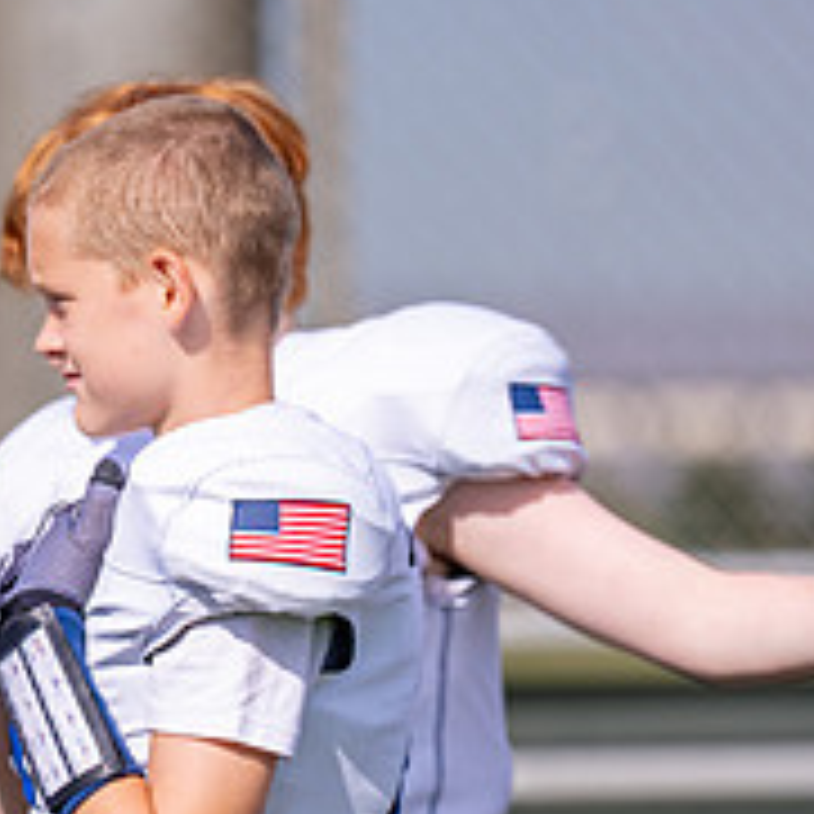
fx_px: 11892
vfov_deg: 3.9
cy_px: 819
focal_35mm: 447
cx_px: -20
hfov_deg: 3.9
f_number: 2.8
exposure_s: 1/4000
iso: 160
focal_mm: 150
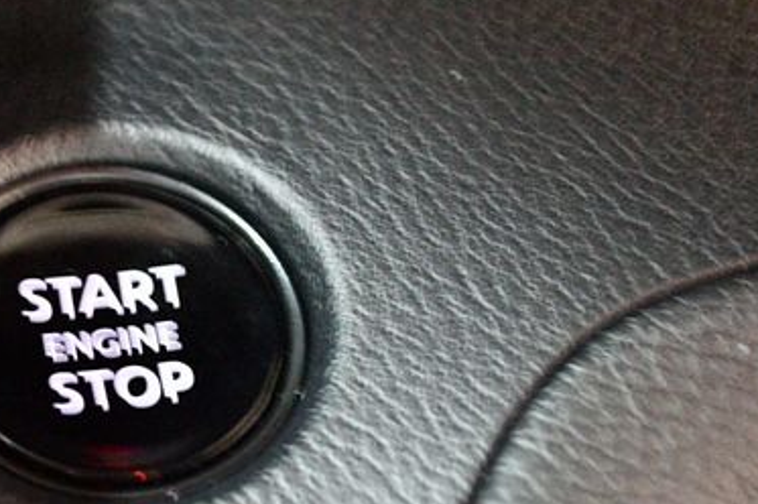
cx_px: 130
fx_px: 2419
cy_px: 386
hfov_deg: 17.6
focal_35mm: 115
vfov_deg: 11.9
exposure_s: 1/6
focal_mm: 45
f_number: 5.3
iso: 12800
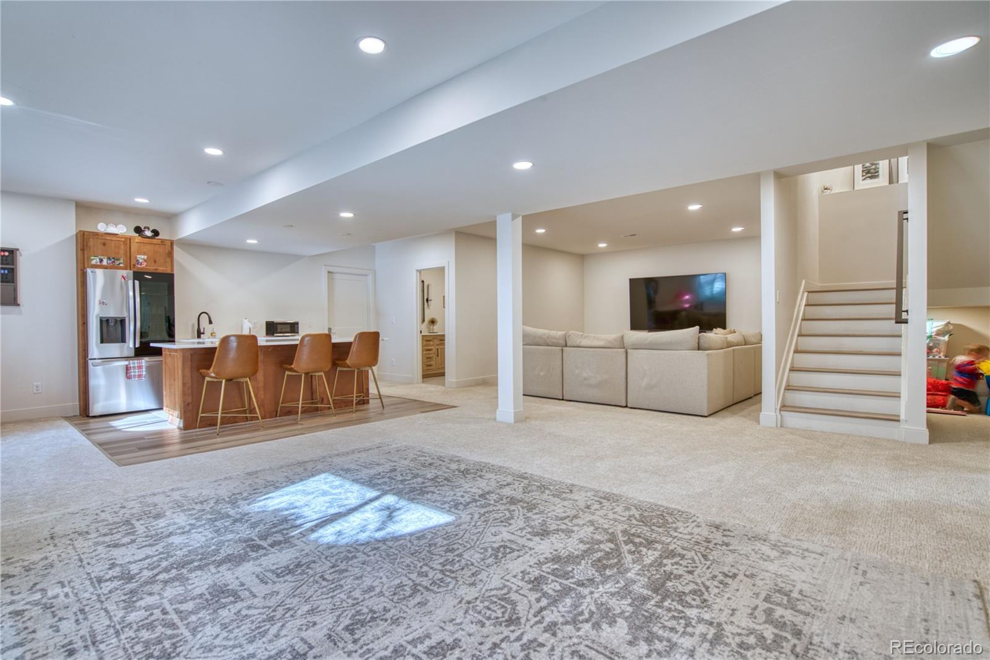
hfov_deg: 93.3
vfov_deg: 70.5
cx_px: 495
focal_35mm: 17
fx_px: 468
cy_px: 330
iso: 500
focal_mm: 17
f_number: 4
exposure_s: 1/80
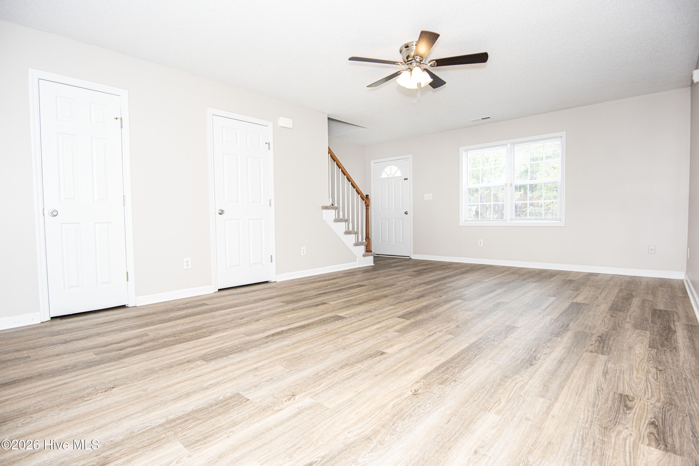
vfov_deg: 70.5
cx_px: 350
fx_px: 330
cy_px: 233
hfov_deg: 93.3
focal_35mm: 17
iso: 800
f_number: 4.5
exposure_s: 1/250
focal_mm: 17
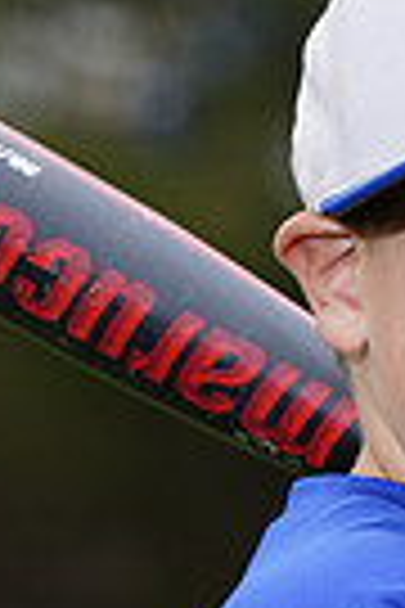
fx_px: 12706
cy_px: 793
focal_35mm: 753
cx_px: 808
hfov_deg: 1.8
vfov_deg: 2.7
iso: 100
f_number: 6.3
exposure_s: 1/250
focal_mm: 175
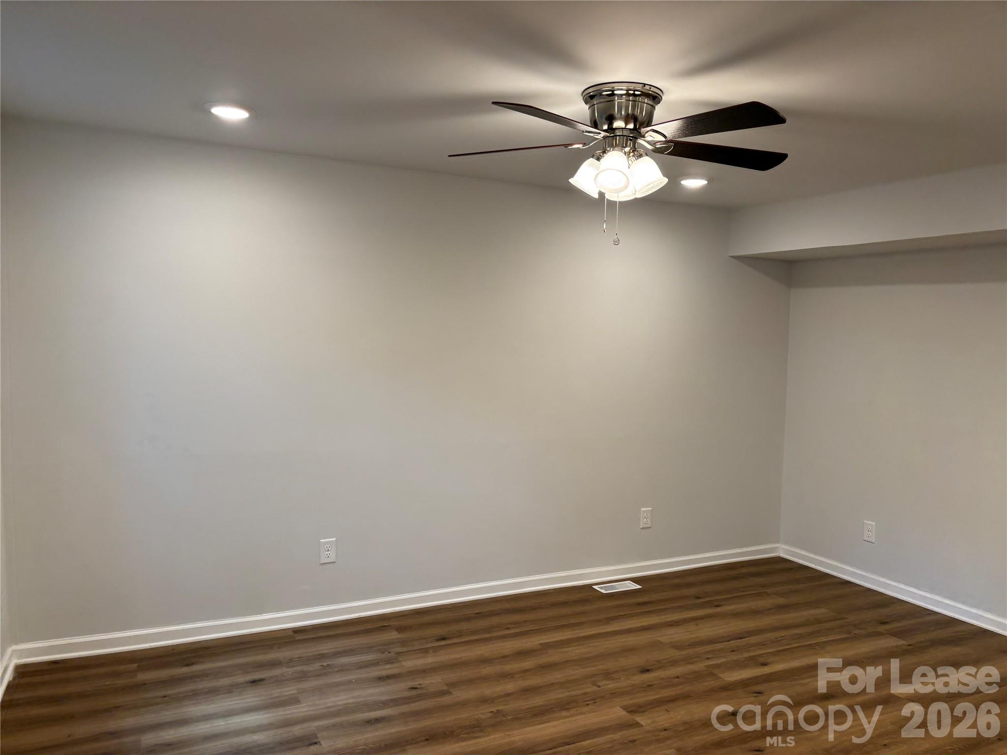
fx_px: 756
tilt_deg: -4.1
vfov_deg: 53.1
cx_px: 504
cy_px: 378
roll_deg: -1.3
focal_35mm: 26
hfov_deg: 67.3
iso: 100
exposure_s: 1/120
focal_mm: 5.96
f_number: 1.6
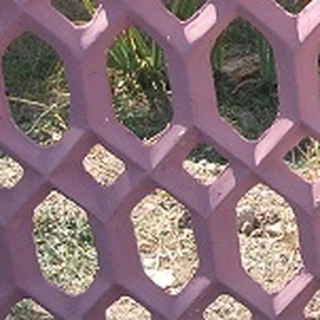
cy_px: 83
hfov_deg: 8.6
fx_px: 2071
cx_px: 477
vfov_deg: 8.8
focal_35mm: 198
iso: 50
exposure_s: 1/250
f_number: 3.5
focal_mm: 7.3
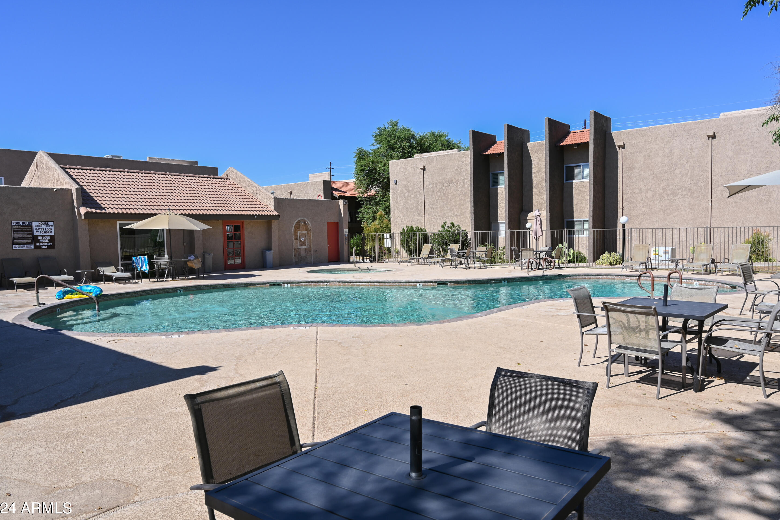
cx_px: 388
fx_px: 542
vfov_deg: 51.3
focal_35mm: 25
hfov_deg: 71.5
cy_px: 262
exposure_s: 1/320
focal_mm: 24
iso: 100
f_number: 8
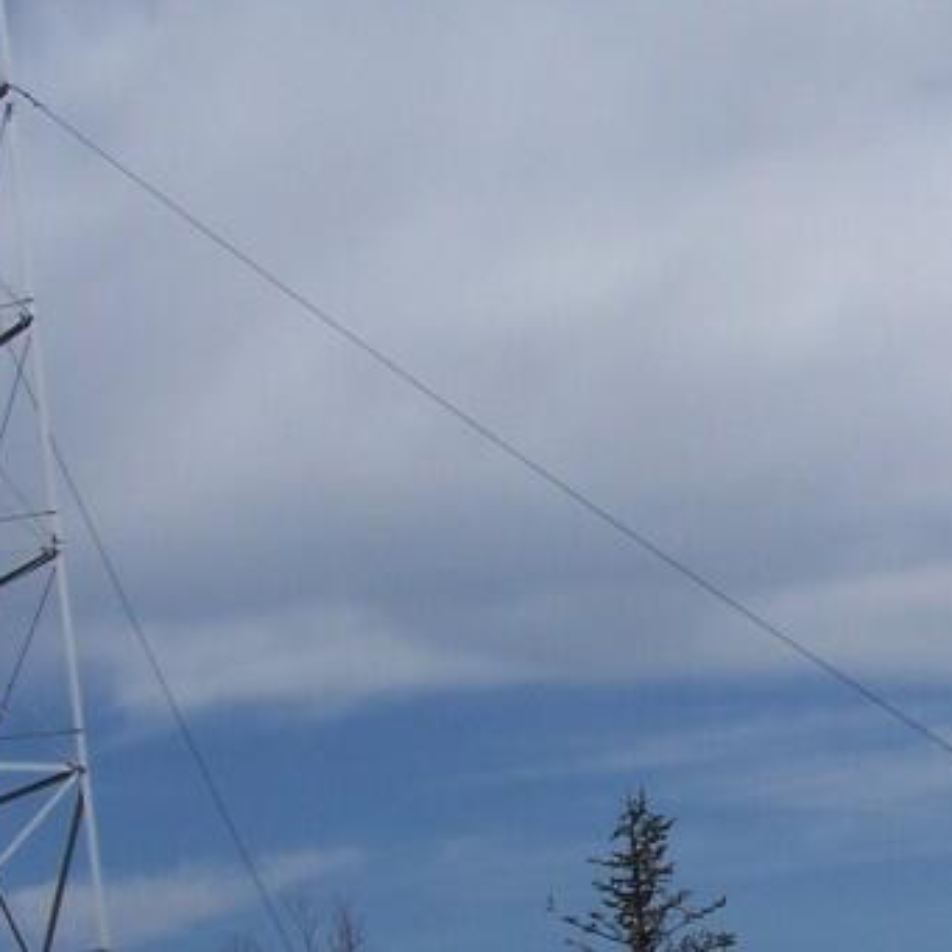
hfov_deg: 16.9
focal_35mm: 101
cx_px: 905
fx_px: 3143
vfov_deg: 17.2
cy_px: 550
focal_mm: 6.3
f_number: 5.6
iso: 80
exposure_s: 1/1250
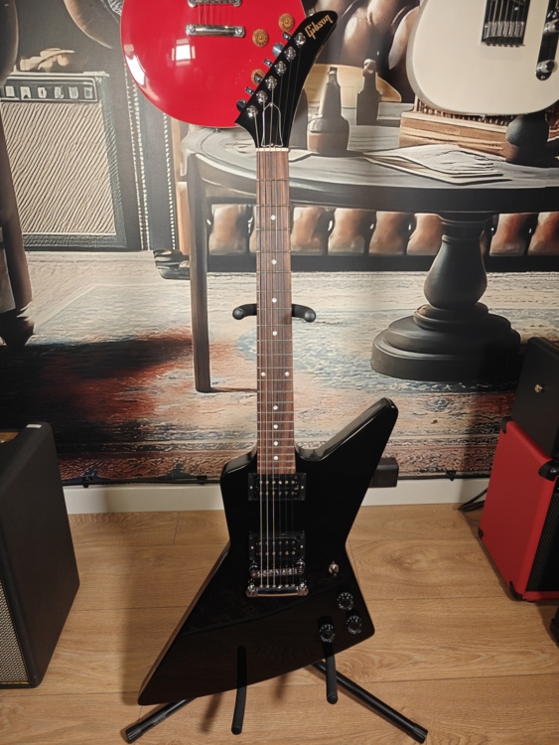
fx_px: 495
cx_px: 280
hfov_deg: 58.9
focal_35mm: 23
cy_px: 372
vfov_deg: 73.9
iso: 320
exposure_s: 1/100
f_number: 1.6
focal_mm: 6.06
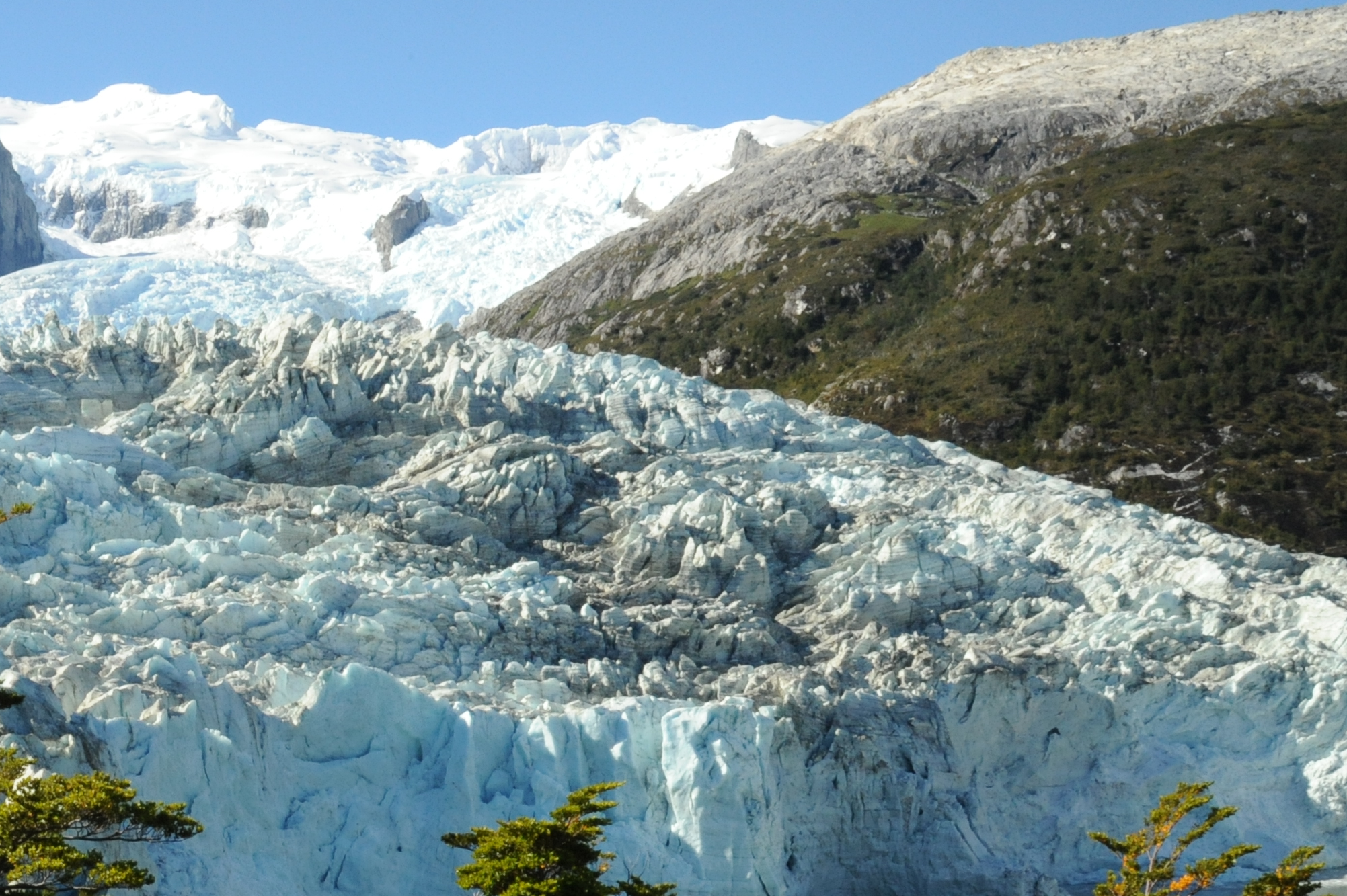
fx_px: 1907
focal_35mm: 51
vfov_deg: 25.7
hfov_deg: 36.3
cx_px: 114
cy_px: 797
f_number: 22
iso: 1800
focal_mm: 24
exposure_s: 1/400
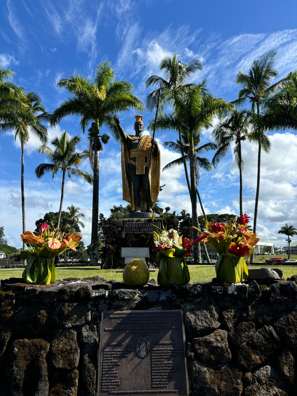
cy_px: 198
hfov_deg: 53.1
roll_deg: +1.3
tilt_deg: +9.8
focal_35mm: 26
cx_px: 148
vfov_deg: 67.3
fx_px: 297
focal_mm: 5.96
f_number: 1.6
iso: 50
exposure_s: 1/3534
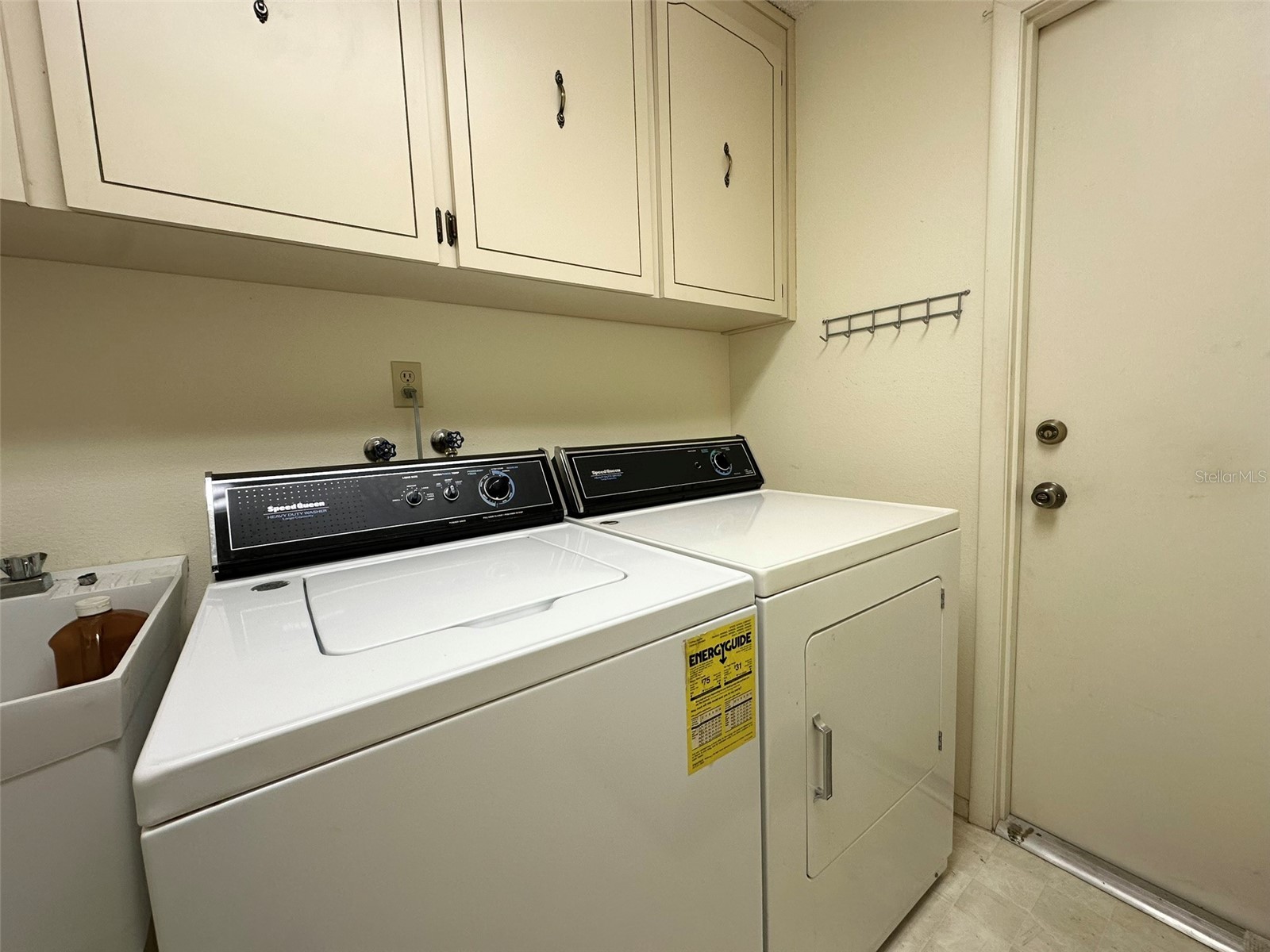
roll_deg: +2.0
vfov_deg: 85.7
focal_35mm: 14
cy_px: 476
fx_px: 514
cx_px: 635
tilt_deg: -6.2
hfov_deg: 102.1
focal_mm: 2.22
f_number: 2.2
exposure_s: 1/120
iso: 125
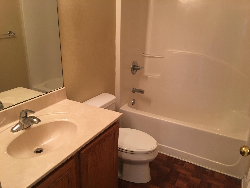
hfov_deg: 61.7
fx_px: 209
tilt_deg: -18.1
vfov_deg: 48.2
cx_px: 125
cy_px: 94
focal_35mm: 29
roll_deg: -0.9
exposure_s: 1/15
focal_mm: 4.15
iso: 50
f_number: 2.2
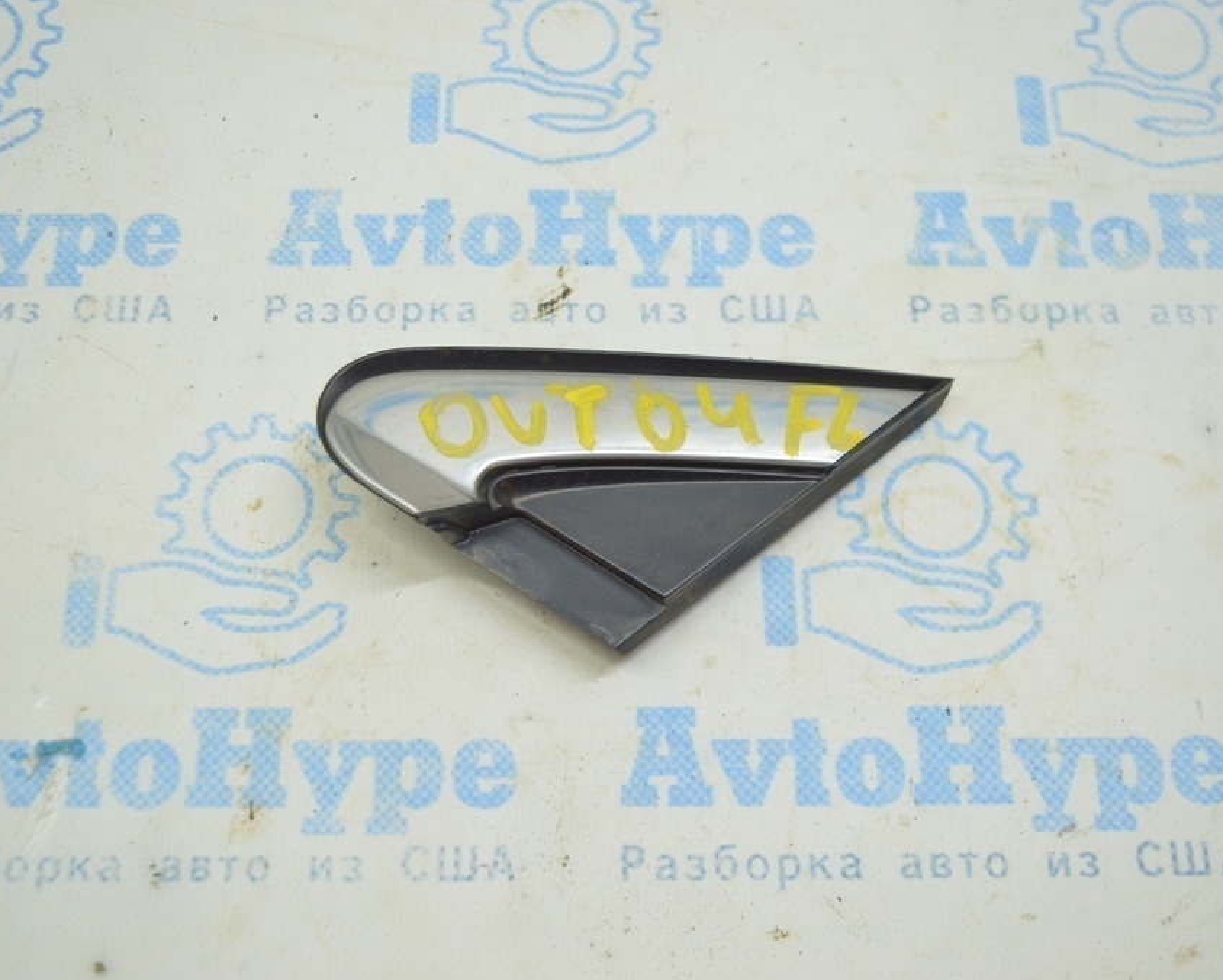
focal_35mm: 41
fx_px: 1485
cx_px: 567
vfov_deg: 36.5
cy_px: 490
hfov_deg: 44.7
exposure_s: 1/60
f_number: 4
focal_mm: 24
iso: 400
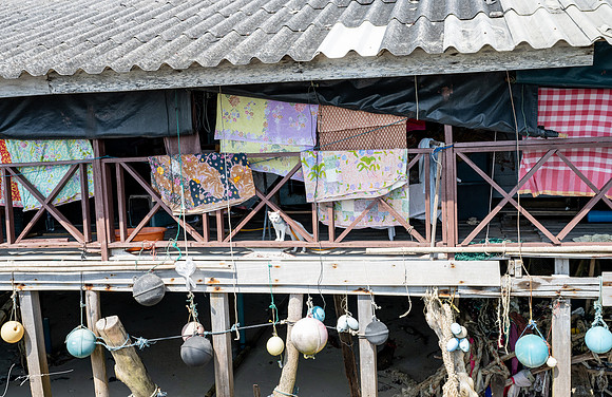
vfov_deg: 32.8
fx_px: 674
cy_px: 194
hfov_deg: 48.8
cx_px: 309
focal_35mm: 40
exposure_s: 1/500
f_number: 5.6
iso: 200
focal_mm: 39
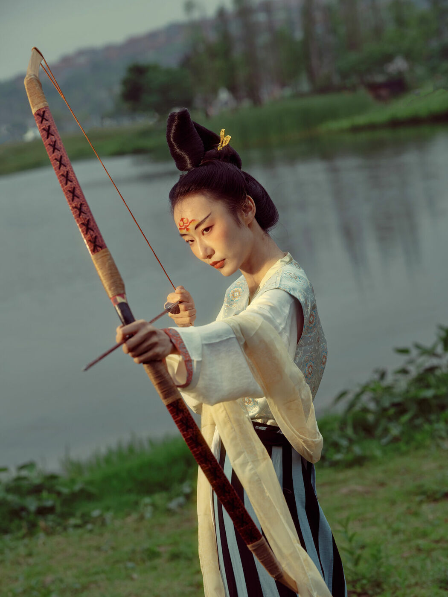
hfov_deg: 17.0
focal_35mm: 87
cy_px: 298
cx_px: 224
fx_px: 1501
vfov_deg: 22.5
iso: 500
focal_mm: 110
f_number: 5.6
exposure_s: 1/100
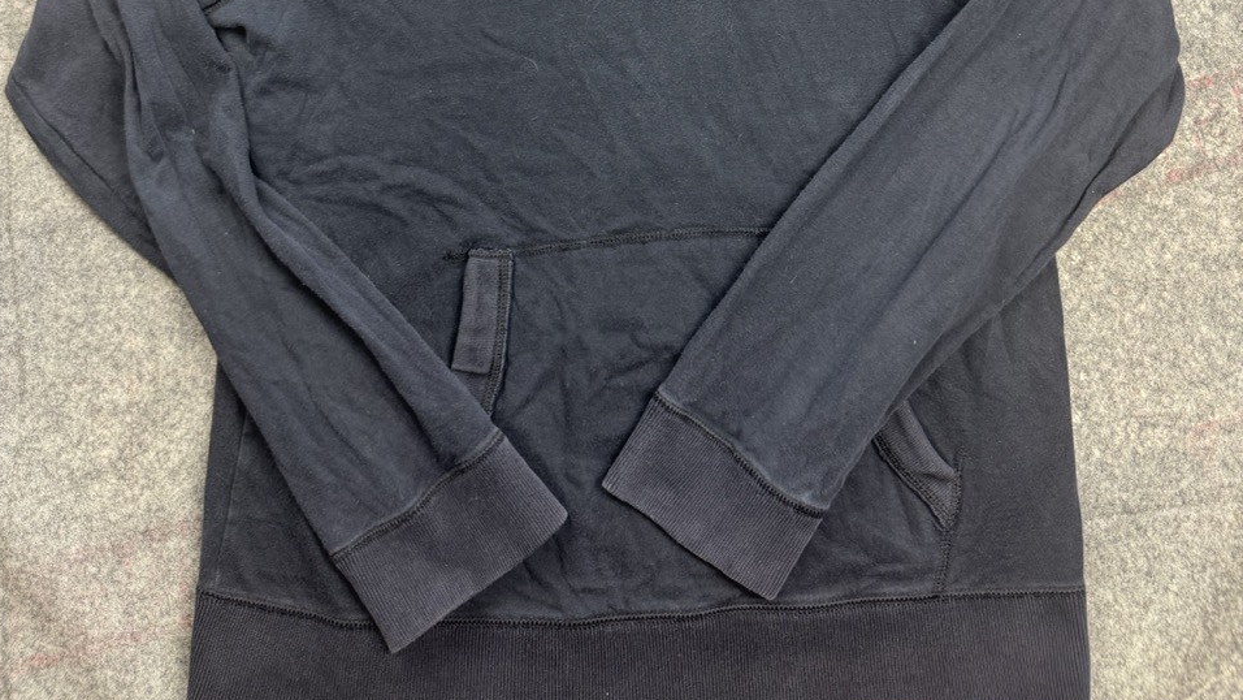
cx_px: 620
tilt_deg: -58.5
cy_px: -55
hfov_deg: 56.6
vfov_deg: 30.5
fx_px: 1154
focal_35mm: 35
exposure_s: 1/50
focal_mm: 6.76
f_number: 1.78
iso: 125
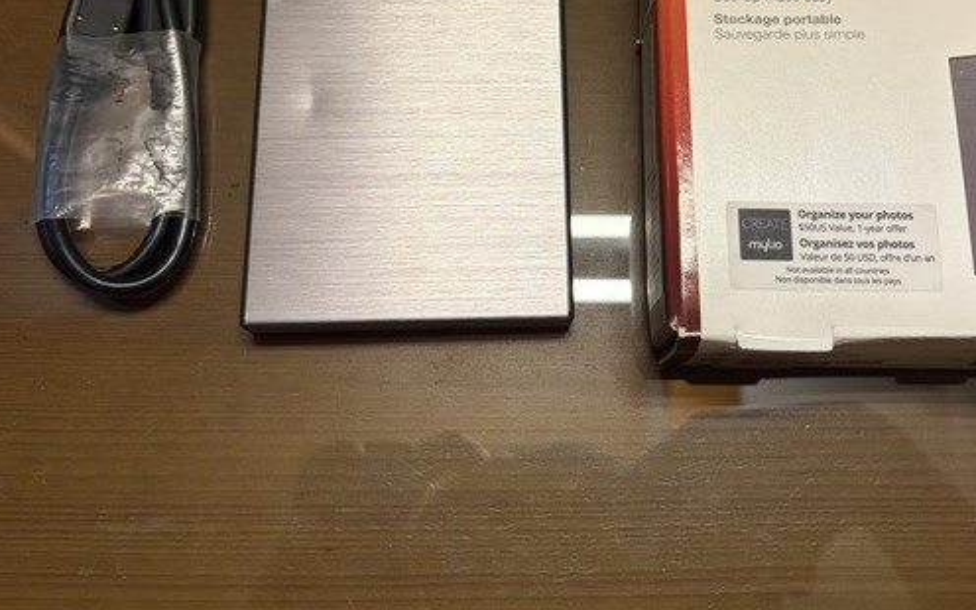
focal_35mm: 40
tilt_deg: -70.1
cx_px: 551
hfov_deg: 49.2
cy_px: 104
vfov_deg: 31.0
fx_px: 1064
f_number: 1.6
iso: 80
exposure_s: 1/60
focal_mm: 5.96
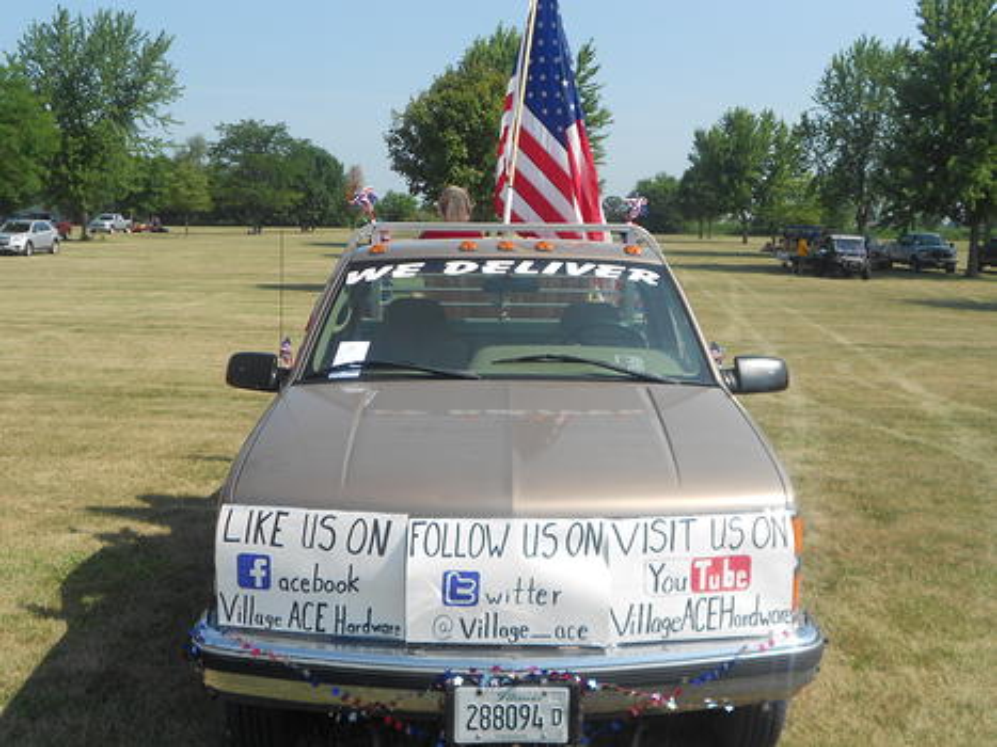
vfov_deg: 38.6
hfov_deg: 50.2
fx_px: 1065
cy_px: 374
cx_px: 498
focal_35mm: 37
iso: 80
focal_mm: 6.7
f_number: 3.9
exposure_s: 1/800
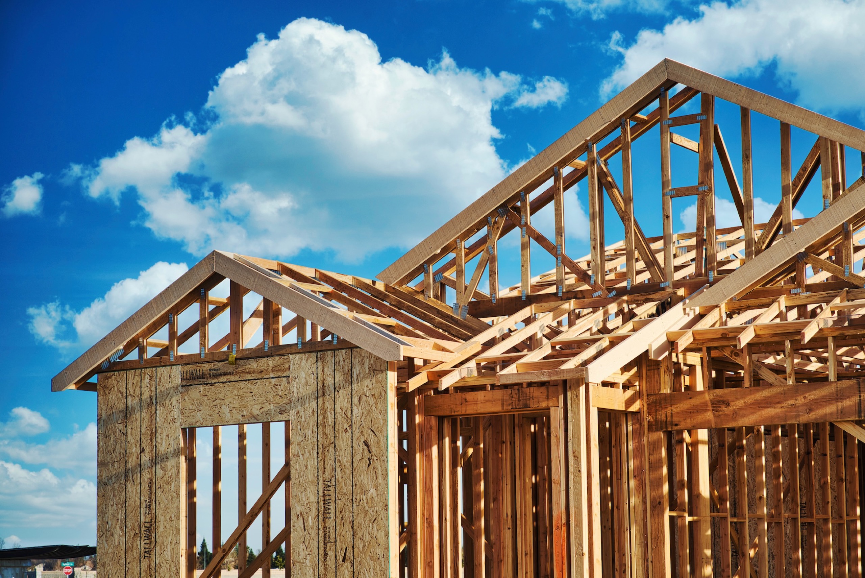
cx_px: 432
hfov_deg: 23.9
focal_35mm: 85
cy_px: 289
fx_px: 2043
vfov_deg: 16.1
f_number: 8
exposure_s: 1/200
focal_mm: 85
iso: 100
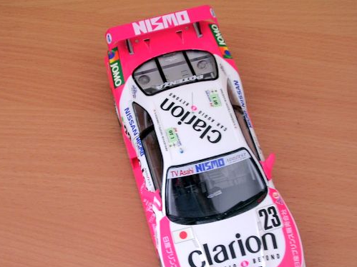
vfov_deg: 21.5
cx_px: 175
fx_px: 701
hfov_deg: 28.6
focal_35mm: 68
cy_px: 171
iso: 100
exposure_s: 1/4.4
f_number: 3.2
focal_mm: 8
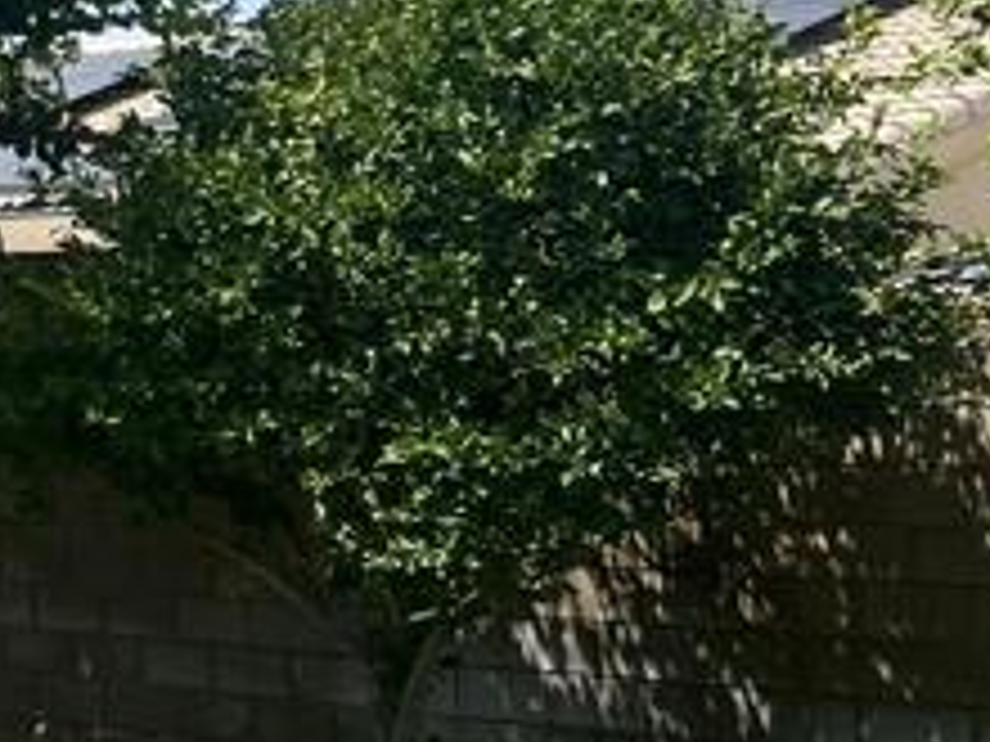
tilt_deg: +3.1
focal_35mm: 121
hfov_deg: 13.5
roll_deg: -1.1
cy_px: 202
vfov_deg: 12.2
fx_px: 3461
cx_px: -1102
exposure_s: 1/4630
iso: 50
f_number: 1.5
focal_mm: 5.7
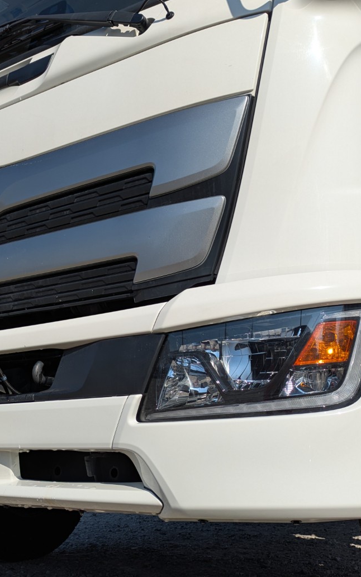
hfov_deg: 31.3
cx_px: 186
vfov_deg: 48.2
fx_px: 645
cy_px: 297
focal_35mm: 41
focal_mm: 5.43
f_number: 1.89
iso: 47
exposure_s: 1/3745
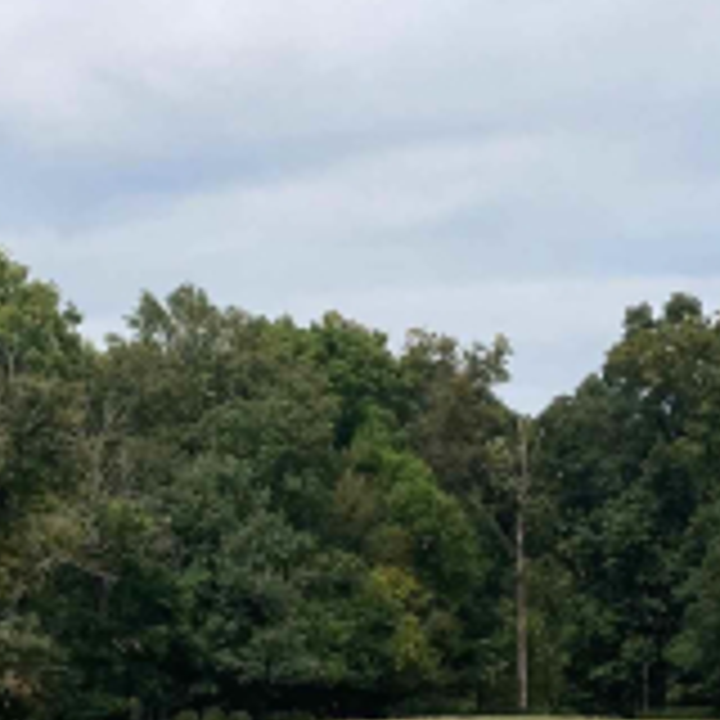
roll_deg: +1.0
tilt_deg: +1.4
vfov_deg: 16.7
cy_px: 630
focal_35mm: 103
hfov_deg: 16.9
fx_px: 2424
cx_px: 421
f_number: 1.8
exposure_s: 1/2404
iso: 20
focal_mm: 3.99
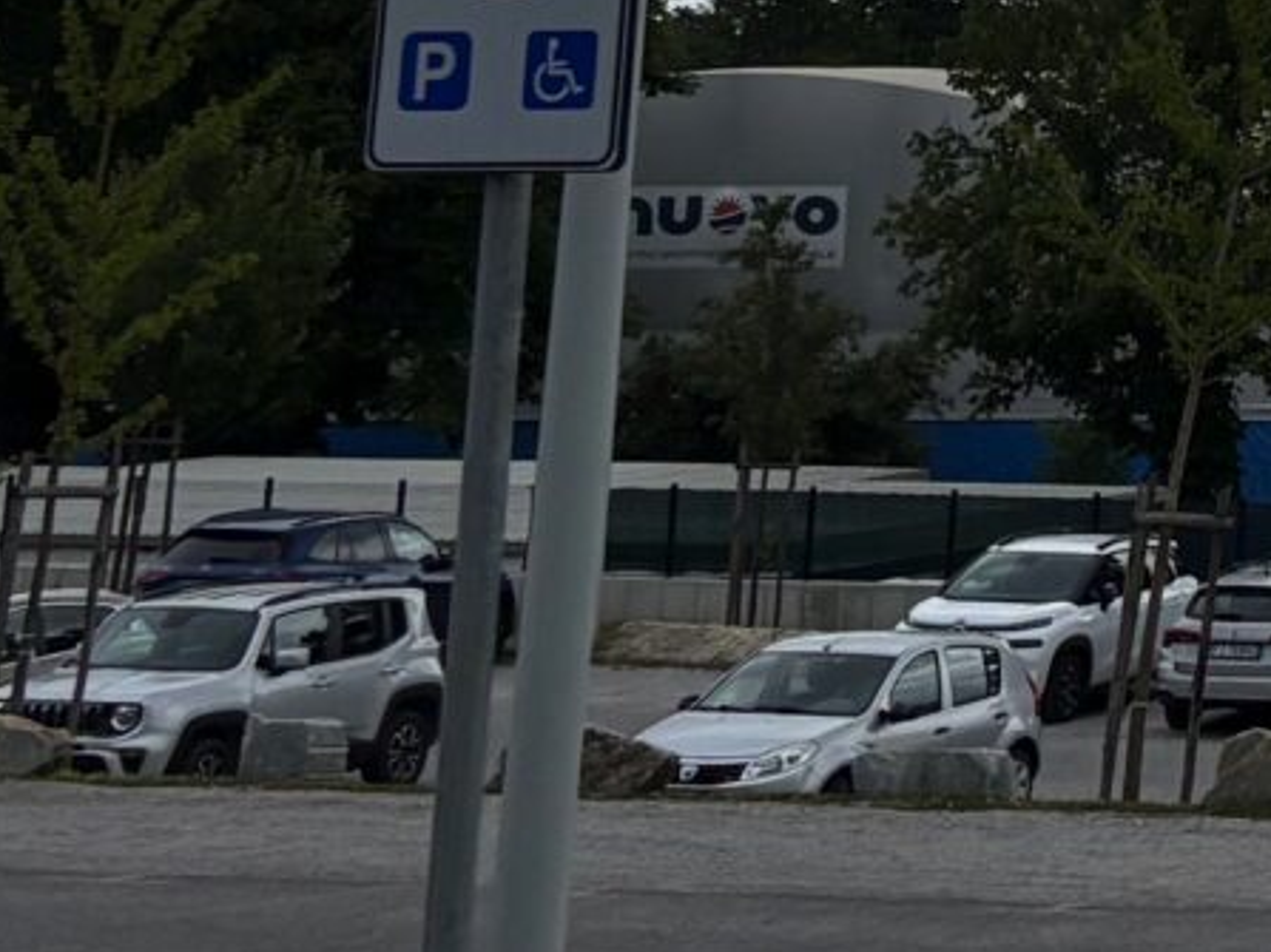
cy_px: -1012
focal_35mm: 149
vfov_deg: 9.3
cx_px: 2852
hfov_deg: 11.4
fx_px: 5469
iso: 50
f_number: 1.6
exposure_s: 1/9901
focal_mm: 5.96
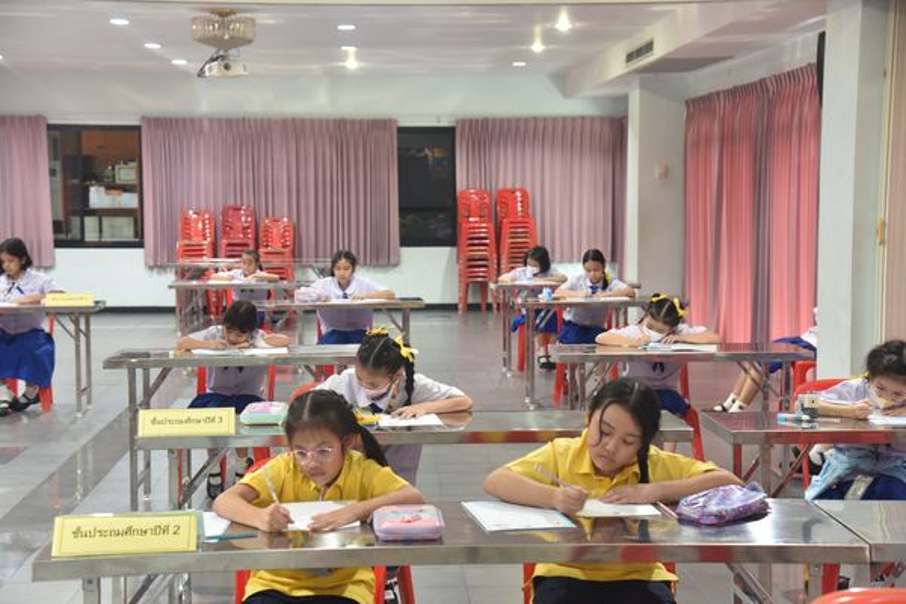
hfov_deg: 32.4
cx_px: 453
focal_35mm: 62
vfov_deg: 21.9
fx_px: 1560
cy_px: 302
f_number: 4
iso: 1600
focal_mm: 62
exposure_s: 1/20
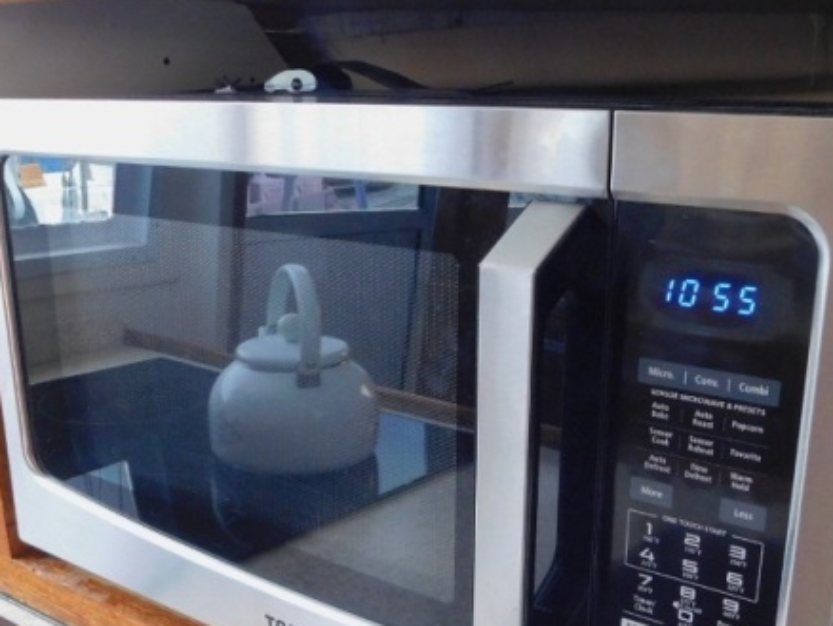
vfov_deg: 34.2
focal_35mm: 42
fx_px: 1011
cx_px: 475
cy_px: 396
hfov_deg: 44.7
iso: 400
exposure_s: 1/30
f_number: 3
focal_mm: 4
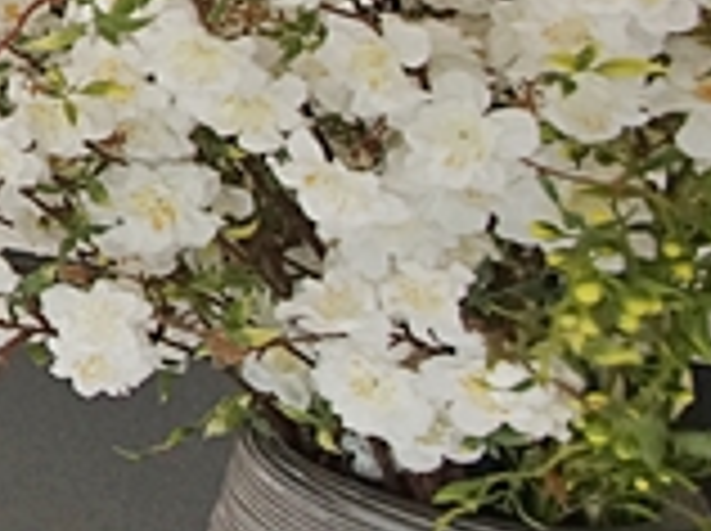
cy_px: -194
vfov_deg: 18.5
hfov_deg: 17.0
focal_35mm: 73
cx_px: -810
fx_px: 1497
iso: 800
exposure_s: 1/20
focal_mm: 10
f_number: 9
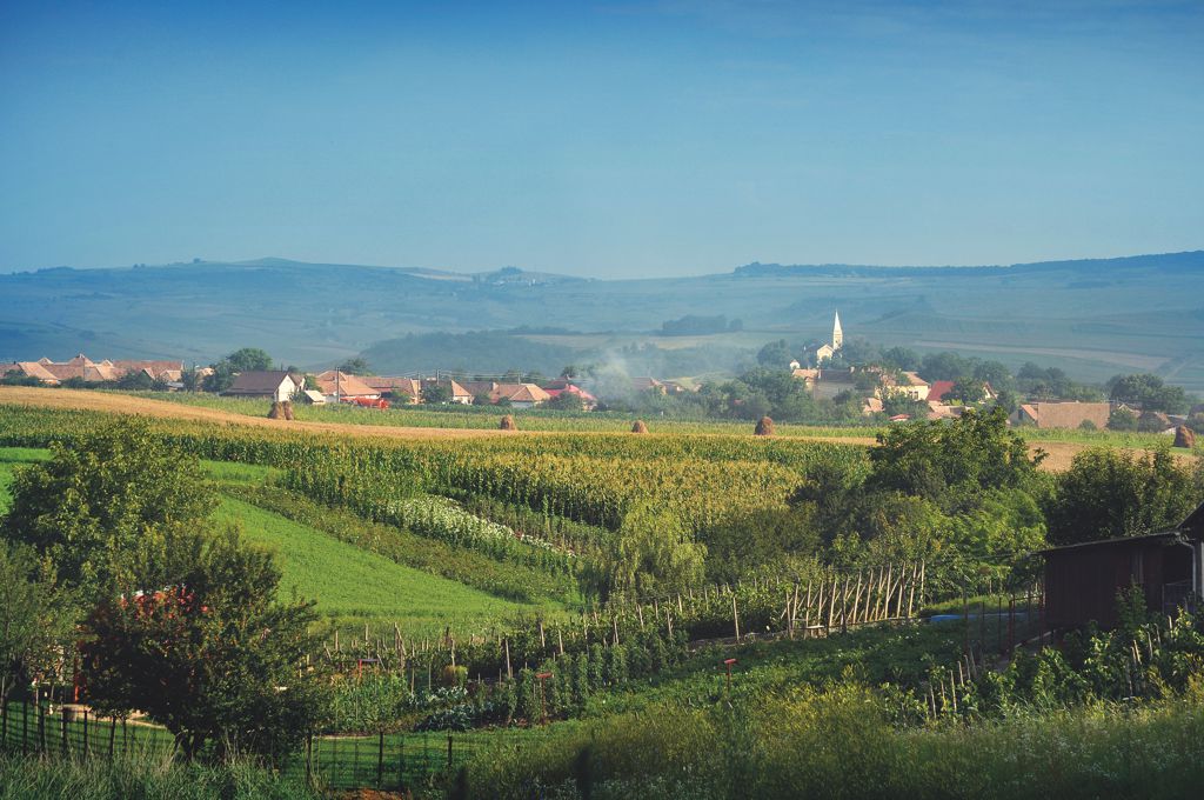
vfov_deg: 13.0
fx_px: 3507
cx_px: 602
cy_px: 400
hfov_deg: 19.5
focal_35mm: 105
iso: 200
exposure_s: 1/200
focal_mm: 70
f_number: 11
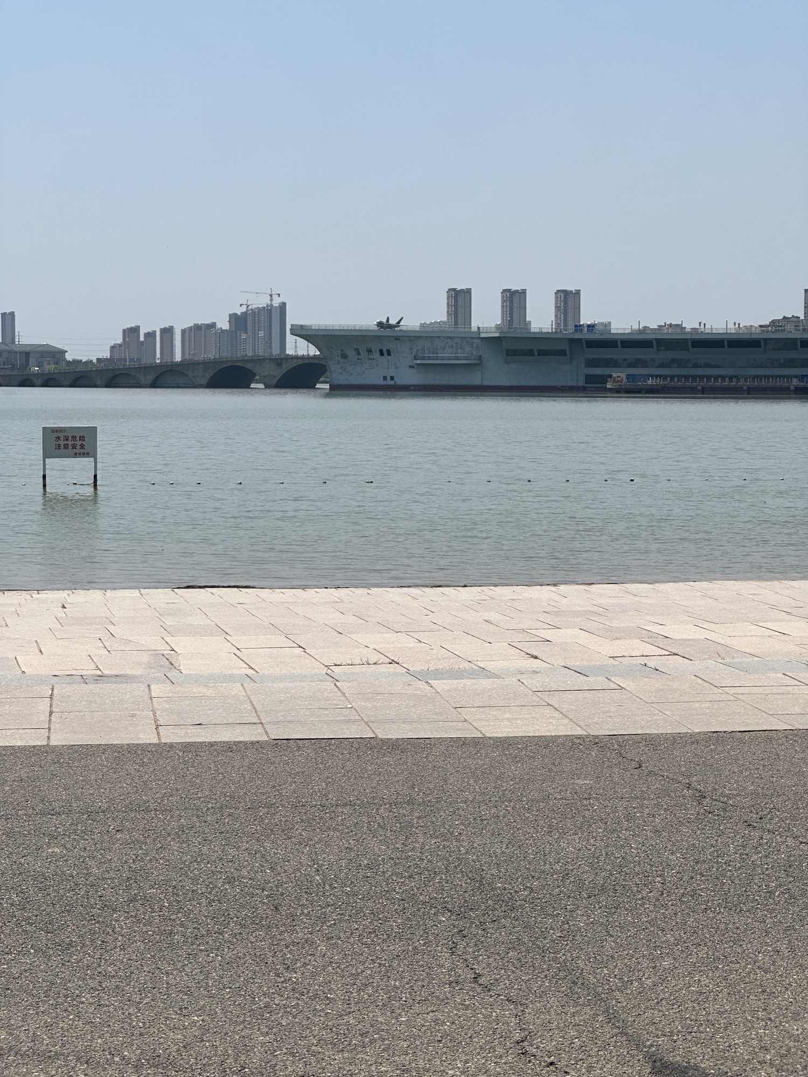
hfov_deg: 19.1
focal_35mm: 77
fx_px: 2396
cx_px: 404
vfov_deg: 25.3
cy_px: 538
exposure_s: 1/1449
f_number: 2.8
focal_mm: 9
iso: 32
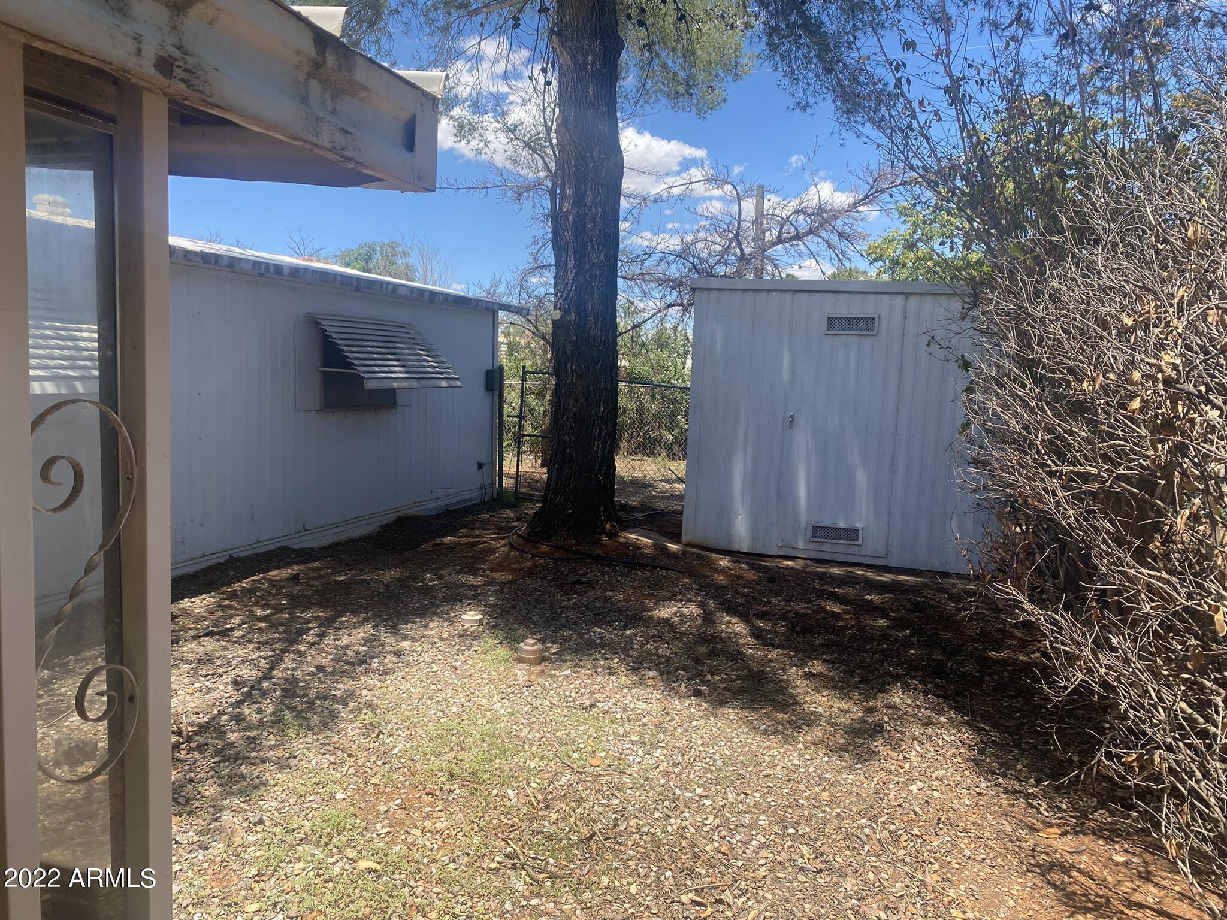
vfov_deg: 53.1
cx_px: 614
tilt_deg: -6.2
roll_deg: -1.0
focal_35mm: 26
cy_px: 460
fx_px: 922
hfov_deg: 67.3
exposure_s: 1/1395
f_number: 1.8
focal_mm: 4.25
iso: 32
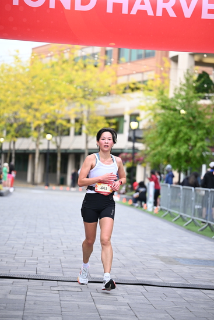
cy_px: 160
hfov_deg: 13.6
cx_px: 107
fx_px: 900
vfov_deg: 20.2
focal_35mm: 101
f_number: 2.8
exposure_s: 1/1600
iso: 1000
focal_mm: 101
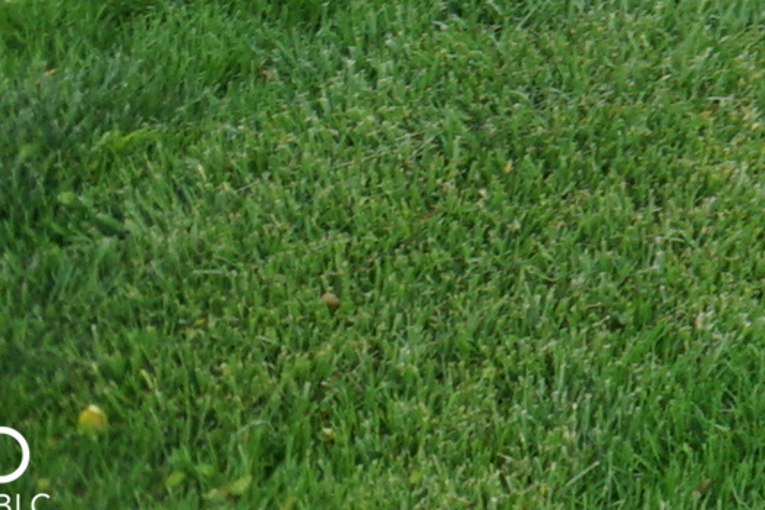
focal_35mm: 141
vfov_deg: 8.4
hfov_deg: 11.1
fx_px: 2997
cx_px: 2083
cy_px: -940
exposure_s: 1/80
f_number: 5.6
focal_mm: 16
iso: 200
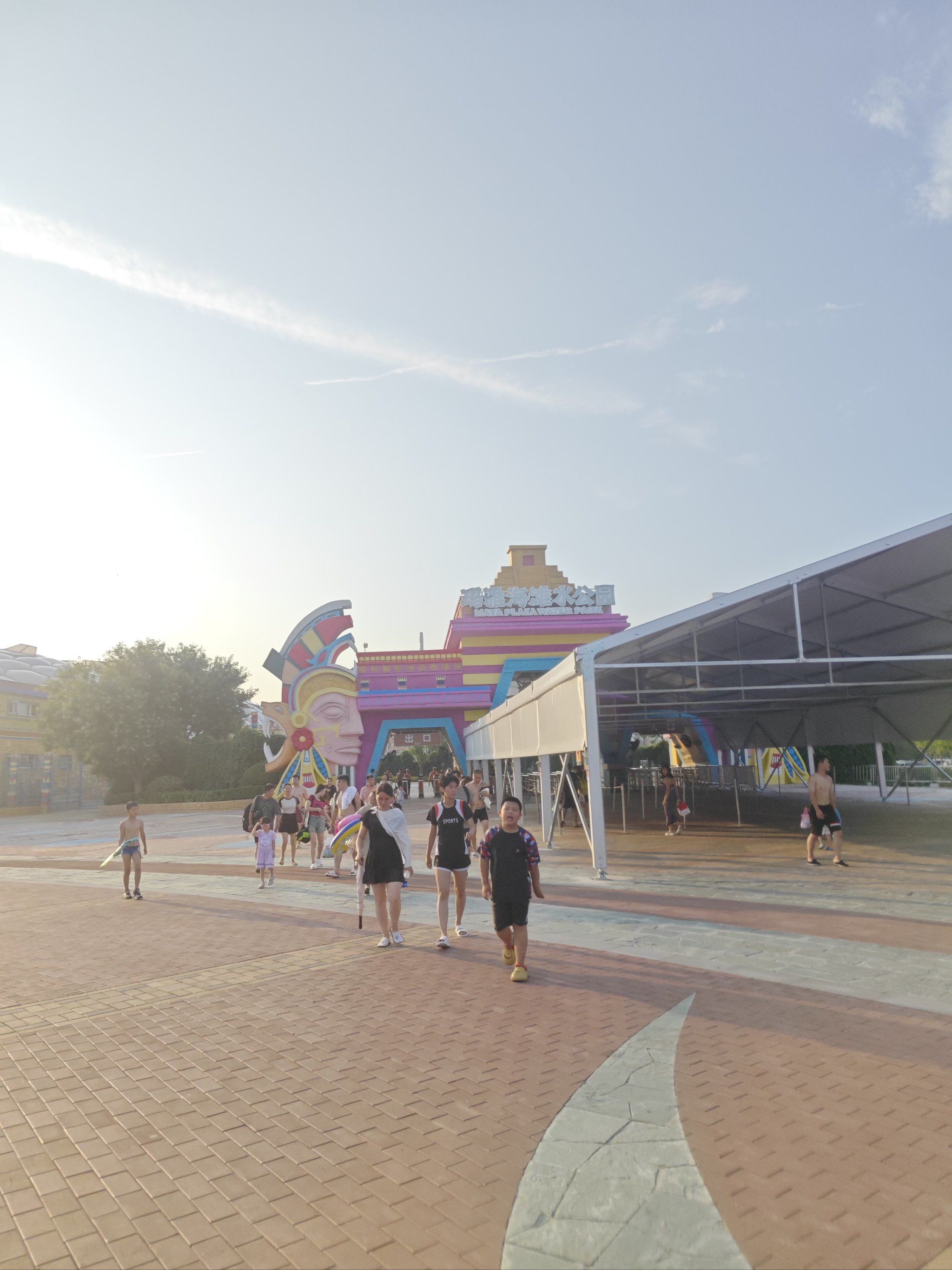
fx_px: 843
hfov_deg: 58.9
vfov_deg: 73.9
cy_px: 635
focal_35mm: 23
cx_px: 476
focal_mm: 5.43
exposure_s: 1/2000
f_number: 1.8
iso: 64
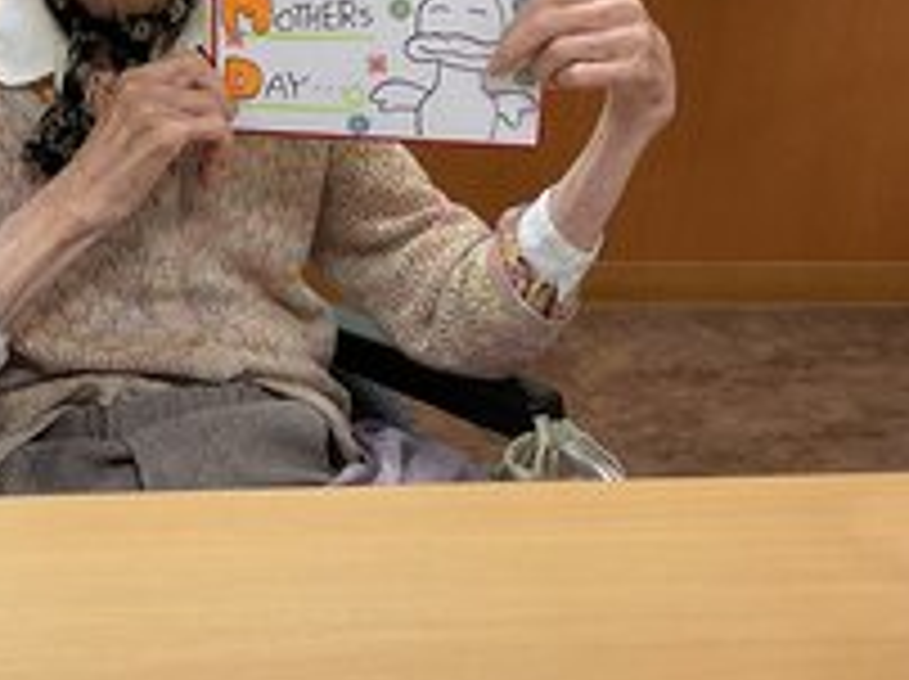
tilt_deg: -22.4
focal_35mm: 69
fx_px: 1810
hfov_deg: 27.7
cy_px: 194
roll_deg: -3.8
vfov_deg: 21.1
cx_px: 198
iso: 64
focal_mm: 3
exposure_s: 1/100
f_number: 1.8
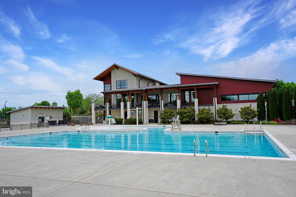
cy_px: 98
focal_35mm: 28
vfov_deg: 46.4
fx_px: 230
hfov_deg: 65.5
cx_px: 148
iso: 100
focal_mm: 28
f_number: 8
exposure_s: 1/125
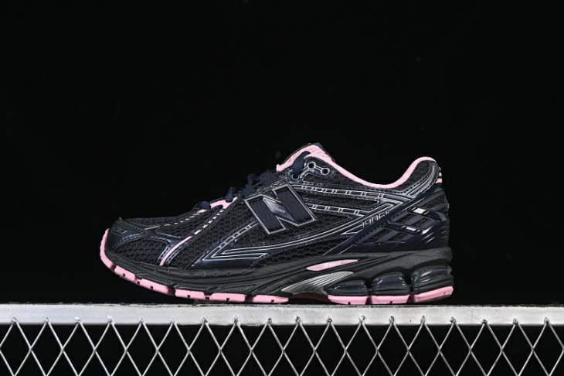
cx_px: 282
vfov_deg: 18.2
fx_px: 1174
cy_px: 188
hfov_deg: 27.0
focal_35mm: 75
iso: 160
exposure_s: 1/60
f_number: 6.3
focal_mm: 50
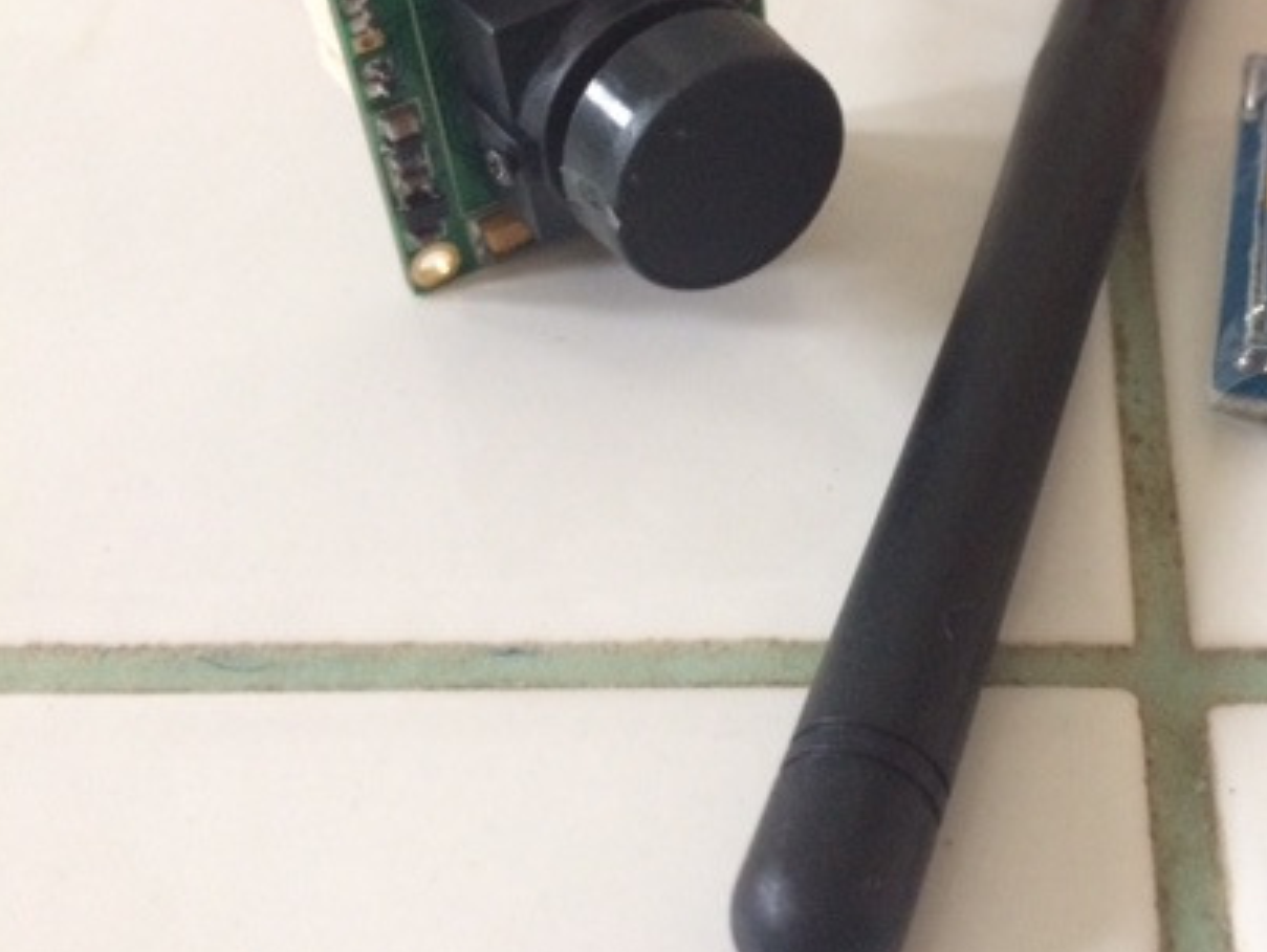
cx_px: 990
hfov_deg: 39.8
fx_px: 1685
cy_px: 267
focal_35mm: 46
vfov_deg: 31.1
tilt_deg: -40.7
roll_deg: +2.6
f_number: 2.2
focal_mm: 4.15
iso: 320
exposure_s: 1/17
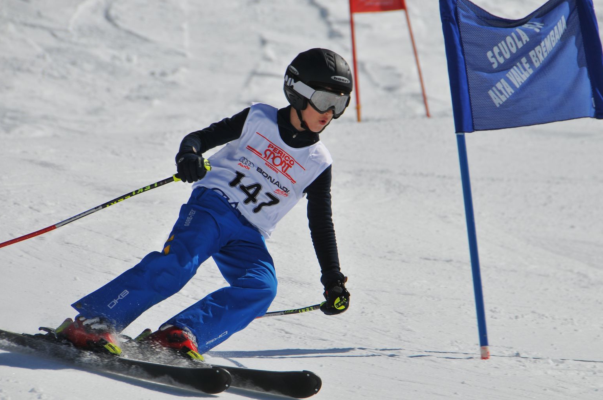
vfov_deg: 4.4
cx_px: 298
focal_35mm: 313
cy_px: 208
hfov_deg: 6.6
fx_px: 5237
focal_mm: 200
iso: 200
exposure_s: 1/1250
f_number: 9
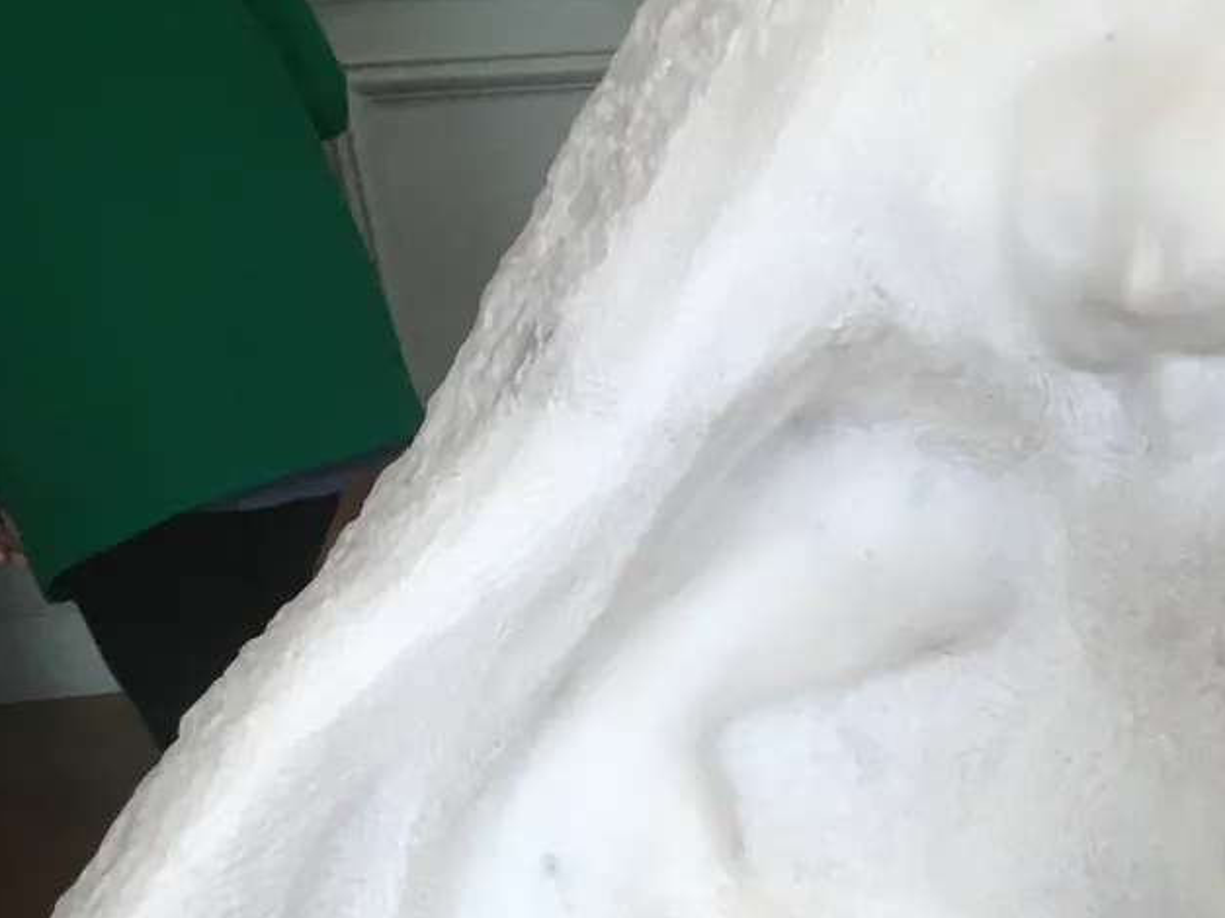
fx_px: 2618
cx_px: 1524
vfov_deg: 19.3
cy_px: 936
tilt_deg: -25.7
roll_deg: +1.6
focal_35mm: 74
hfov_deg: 23.7
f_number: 2.2
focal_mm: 4.15
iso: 40
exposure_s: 1/30
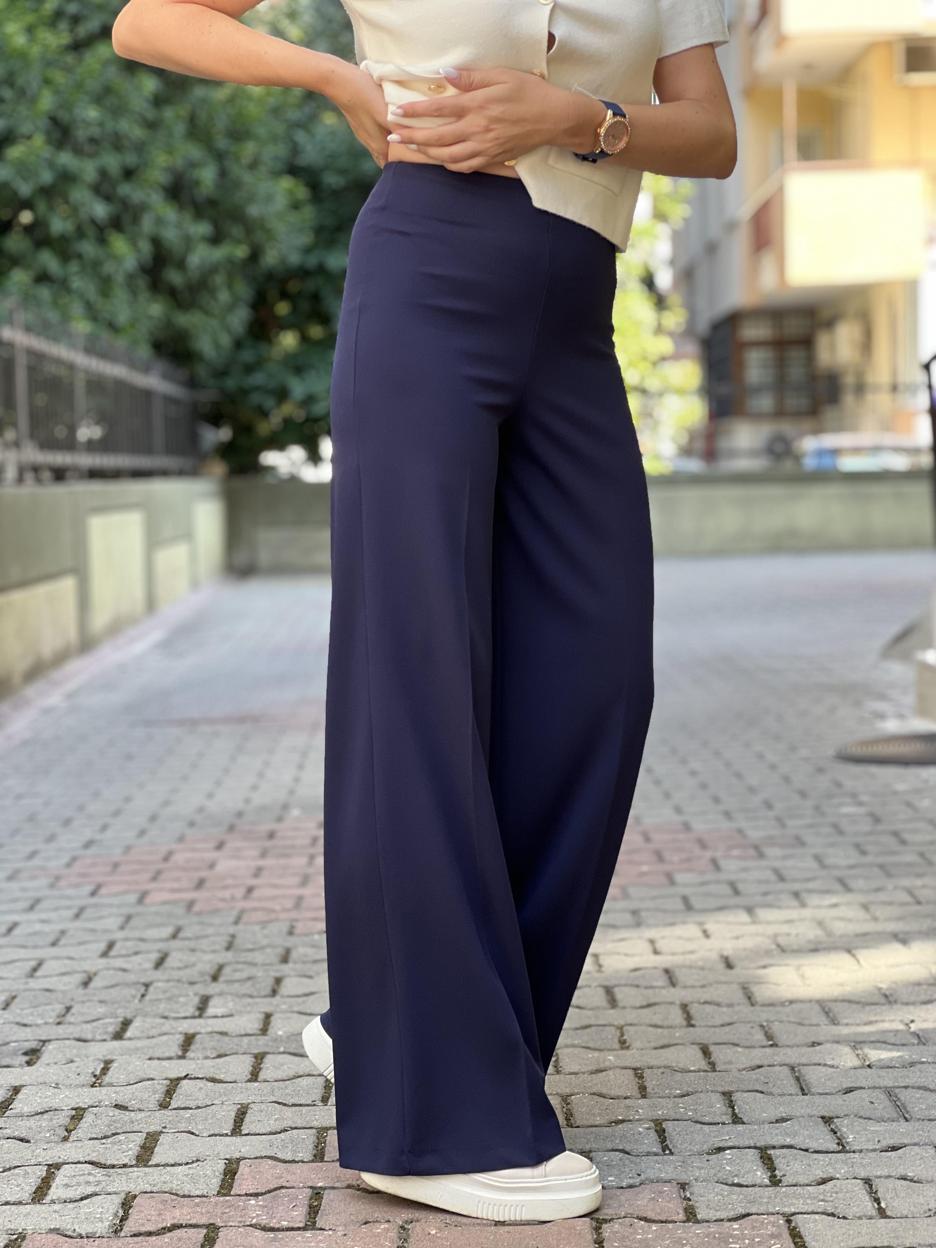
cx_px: 468
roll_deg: +0.8
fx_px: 2776
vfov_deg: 25.3
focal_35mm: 77
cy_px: 624
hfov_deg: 19.1
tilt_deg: -0.8
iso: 80
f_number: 2.8
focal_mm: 9
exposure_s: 1/121
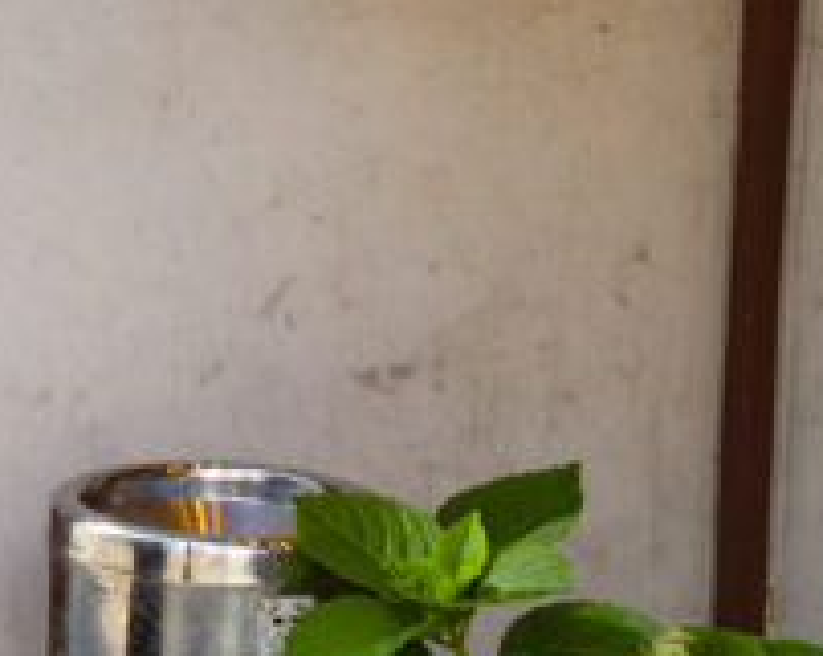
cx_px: -680
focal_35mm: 243
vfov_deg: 6.4
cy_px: 336
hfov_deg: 7.7
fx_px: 5910
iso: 100
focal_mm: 34
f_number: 5
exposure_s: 1/50
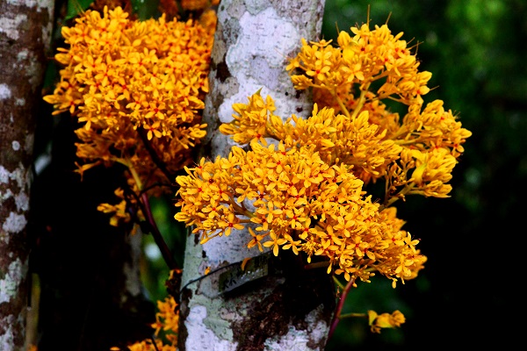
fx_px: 1537
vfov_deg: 13.0
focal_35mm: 105
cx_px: 264
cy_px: 176
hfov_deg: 19.5
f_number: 8
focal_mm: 105
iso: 3600
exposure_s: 1/125
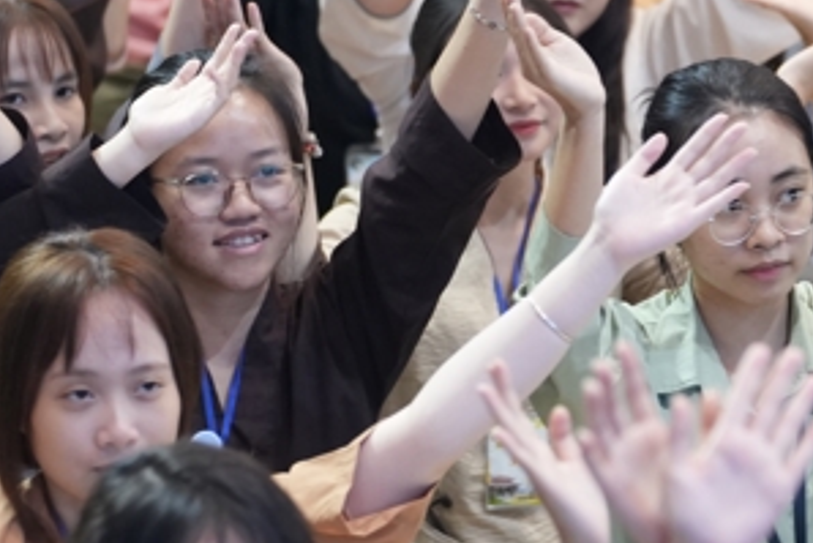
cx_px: 441
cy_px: 131
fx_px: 8134
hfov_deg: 5.7
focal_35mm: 360
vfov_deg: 3.8
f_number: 3.2
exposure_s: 1/100
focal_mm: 110
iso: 2000
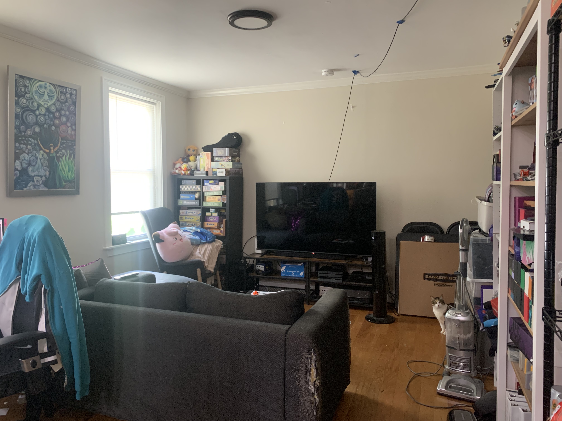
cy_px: 210
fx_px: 422
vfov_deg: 53.1
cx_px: 281
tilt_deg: -3.9
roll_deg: -0.6
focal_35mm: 26
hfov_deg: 67.3
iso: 320
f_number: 1.8
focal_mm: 4.25
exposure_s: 1/30
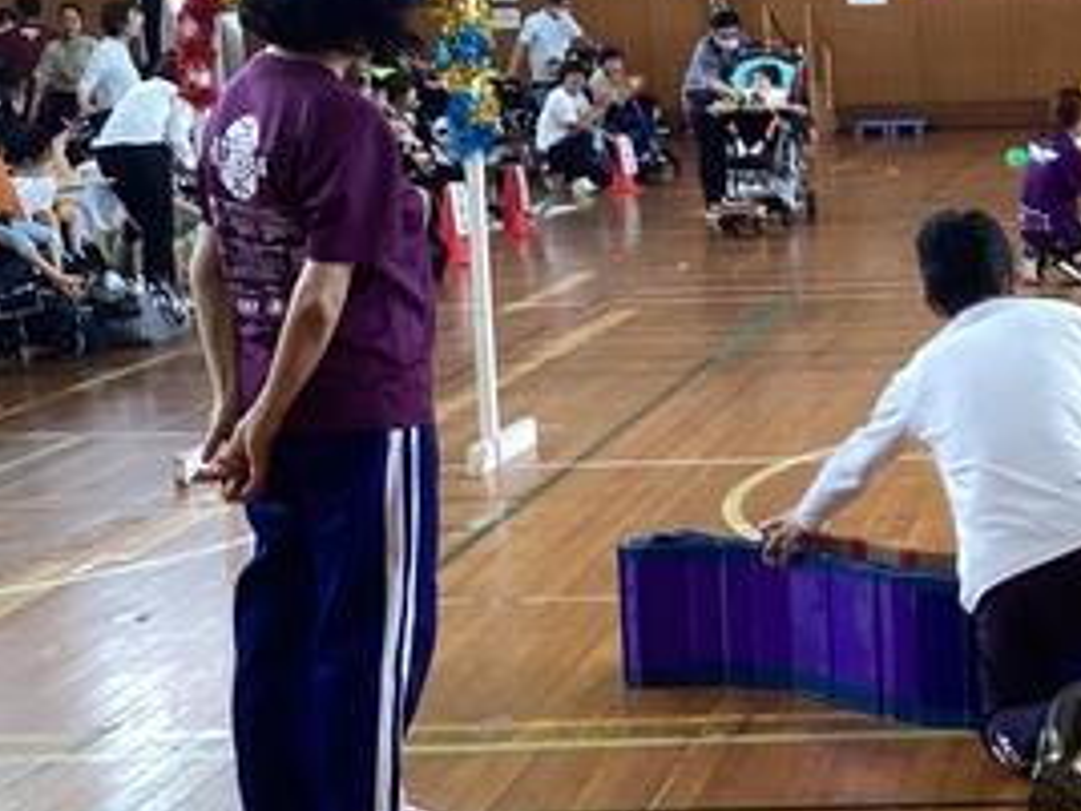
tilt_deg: -10.1
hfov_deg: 22.9
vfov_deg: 18.2
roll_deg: +2.0
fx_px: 2529
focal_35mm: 81
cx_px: 1150
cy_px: 353
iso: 80
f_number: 2.4
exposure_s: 1/60
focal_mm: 3.3
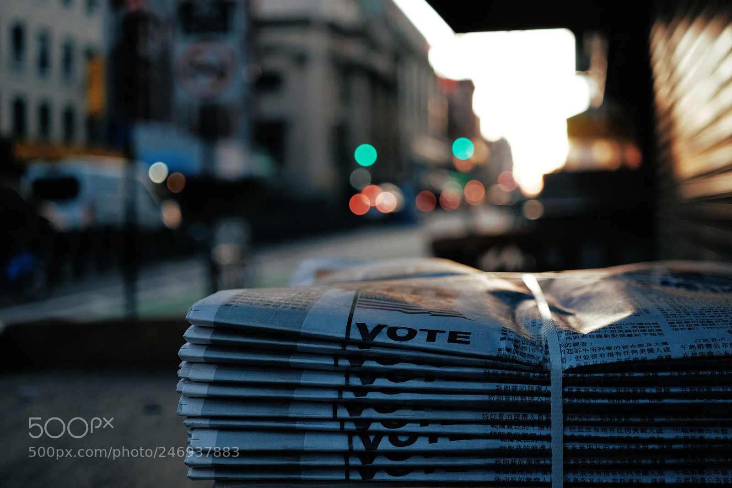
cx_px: 366
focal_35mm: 41
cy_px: 244
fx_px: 833
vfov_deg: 32.6
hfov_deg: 47.4
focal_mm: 27
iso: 640
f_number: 2.8
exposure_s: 1/250
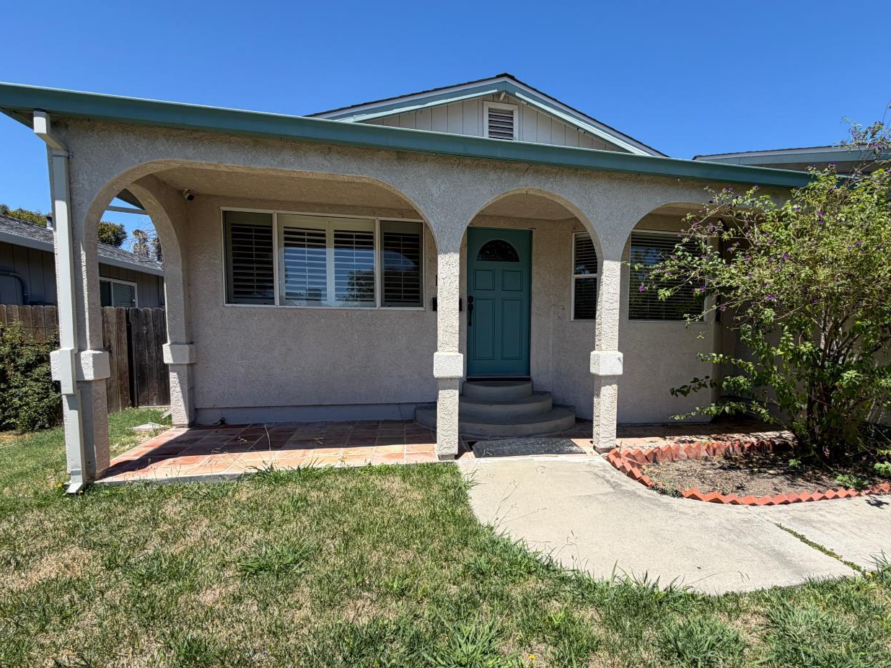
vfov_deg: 74.5
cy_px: 365
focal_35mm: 17
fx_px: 438
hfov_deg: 90.4
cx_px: 509
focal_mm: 2.22
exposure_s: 1/770
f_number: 2.2
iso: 32
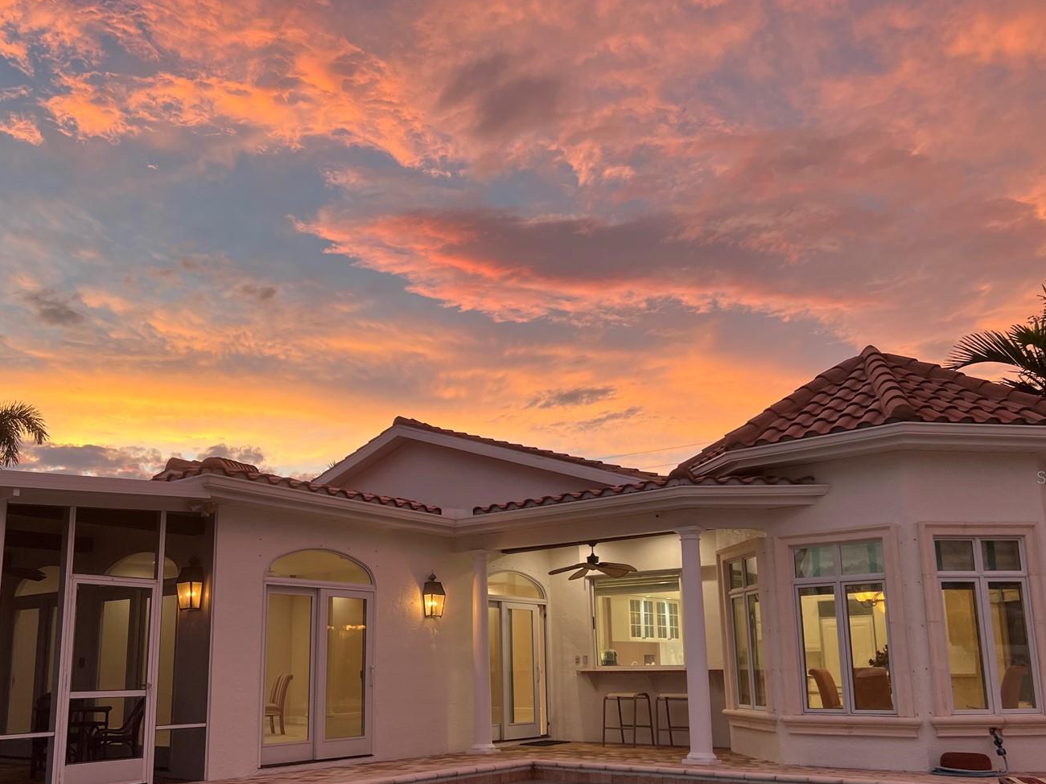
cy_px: 477
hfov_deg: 56.7
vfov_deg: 43.9
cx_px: 469
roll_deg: +0.8
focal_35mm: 32
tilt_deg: +10.6
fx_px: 967
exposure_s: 1/121
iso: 64
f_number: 1.5
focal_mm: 5.7
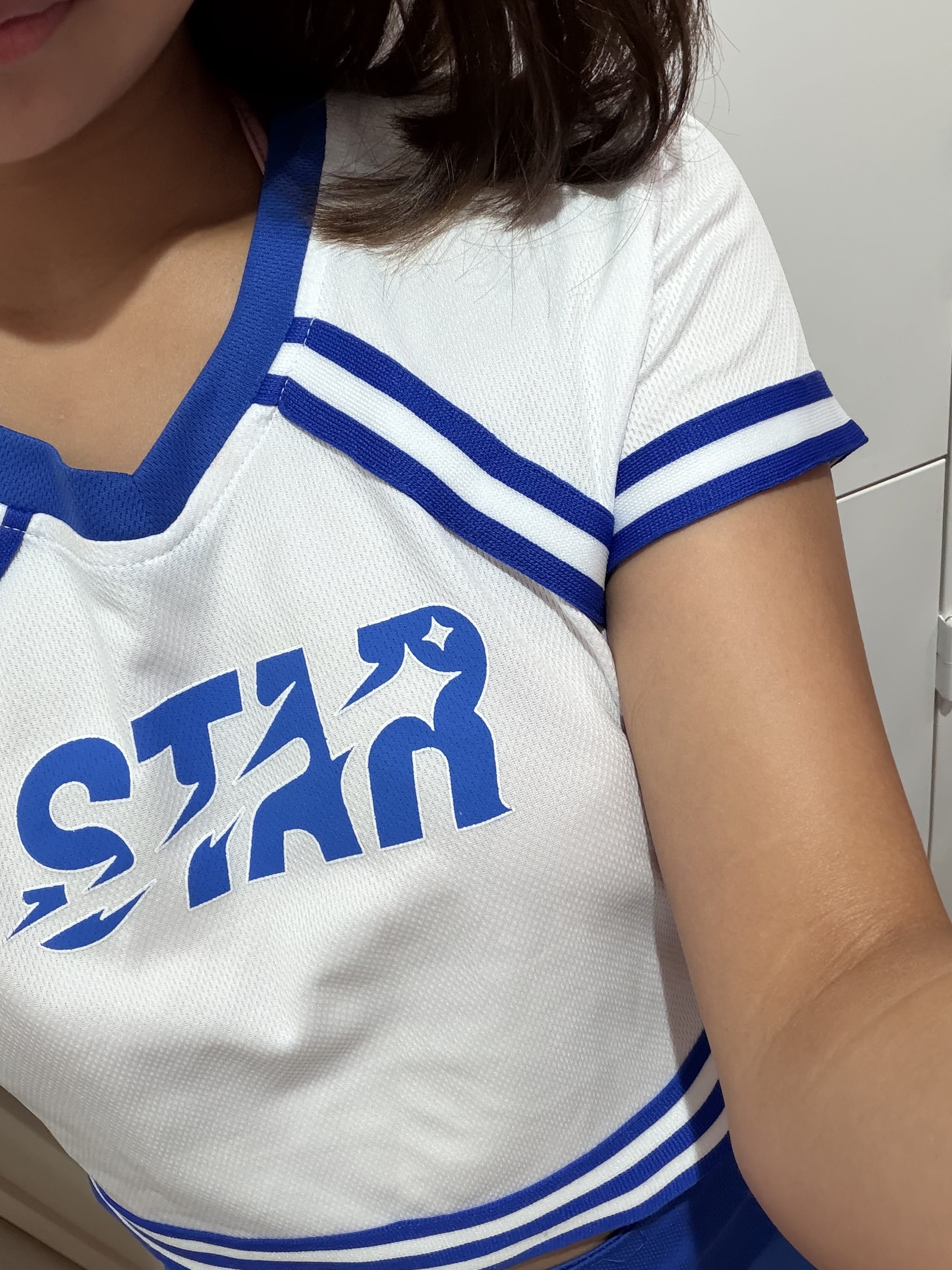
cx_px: 492
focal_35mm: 32
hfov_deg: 44.2
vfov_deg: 56.8
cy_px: 614
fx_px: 1173
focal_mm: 2.71
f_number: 1.9
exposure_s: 1/33
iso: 400
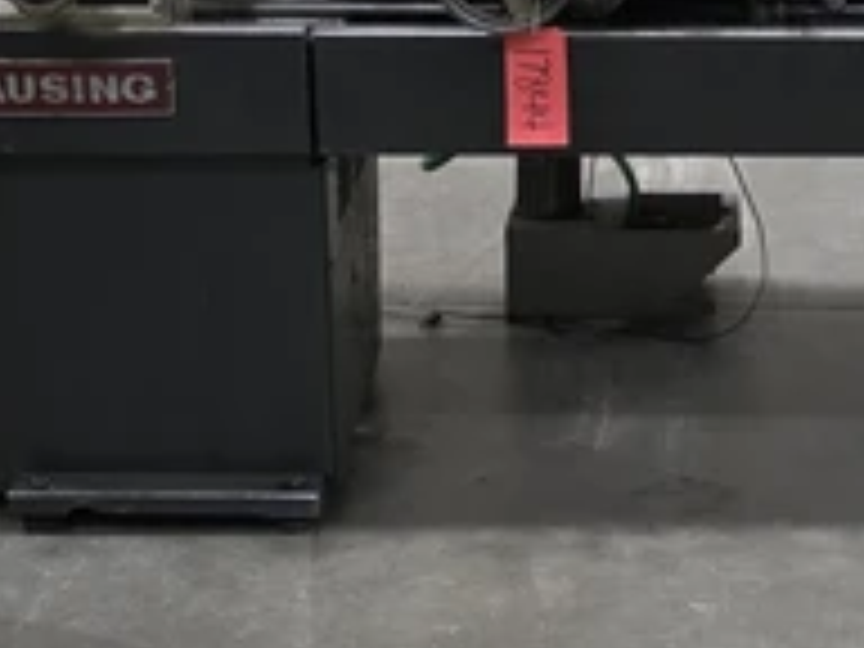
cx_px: 662
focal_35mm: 90
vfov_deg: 16.2
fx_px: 2246
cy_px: 79
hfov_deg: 21.6
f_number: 1.7
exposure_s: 1/120
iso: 1000
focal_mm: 6.3
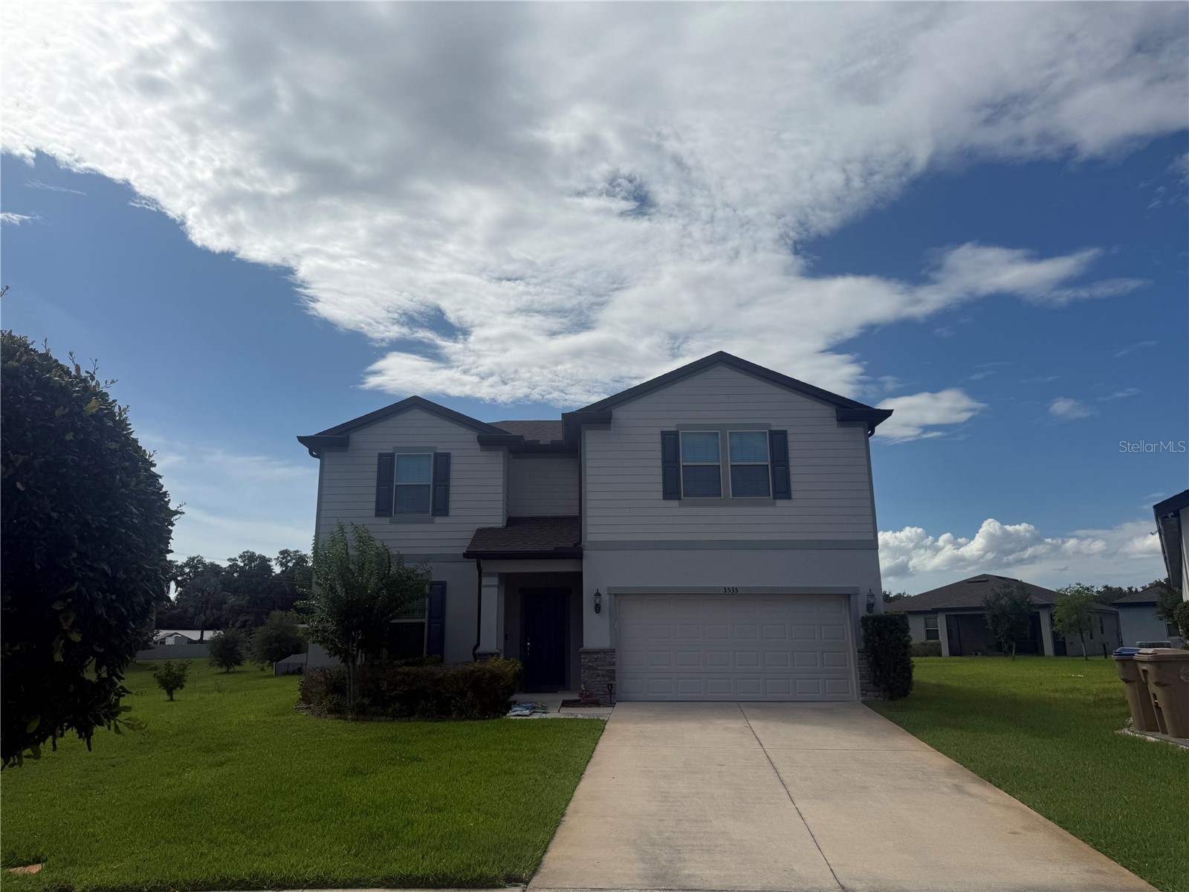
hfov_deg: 71.6
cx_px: 594
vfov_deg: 56.8
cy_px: 446
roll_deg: +0.0
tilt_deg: +13.2
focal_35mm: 24
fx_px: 824
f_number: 1.78
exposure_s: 1/14286
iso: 80
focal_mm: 6.76
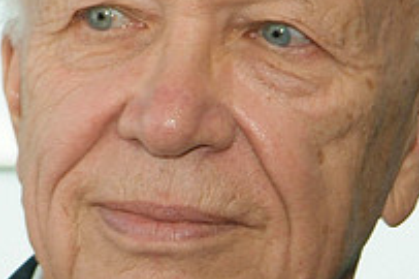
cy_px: 75
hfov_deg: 4.9
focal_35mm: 421
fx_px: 4896
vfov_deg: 3.3
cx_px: 72
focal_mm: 98
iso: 800
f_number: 11
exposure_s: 1/60
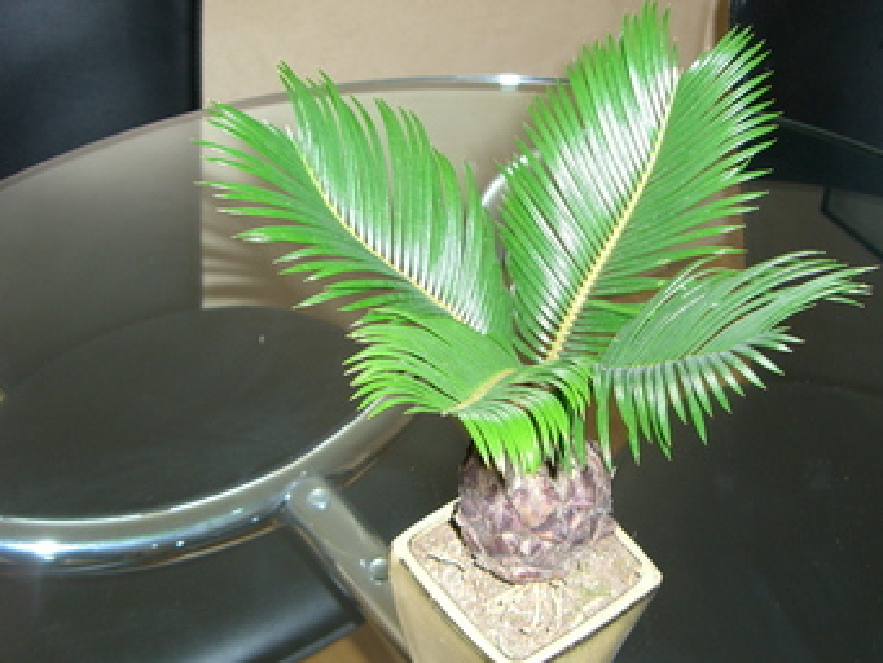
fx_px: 1250
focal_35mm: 49
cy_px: 394
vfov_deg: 29.6
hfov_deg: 38.8
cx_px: 513
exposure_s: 1/60
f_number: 2.7
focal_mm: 6.2
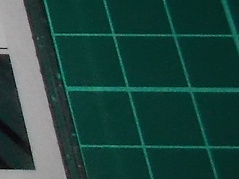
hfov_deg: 9.7
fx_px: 1160
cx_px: -417
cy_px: -71
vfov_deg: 8.7
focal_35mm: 168
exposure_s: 1/30
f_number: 3.3
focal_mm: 4.1
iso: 200
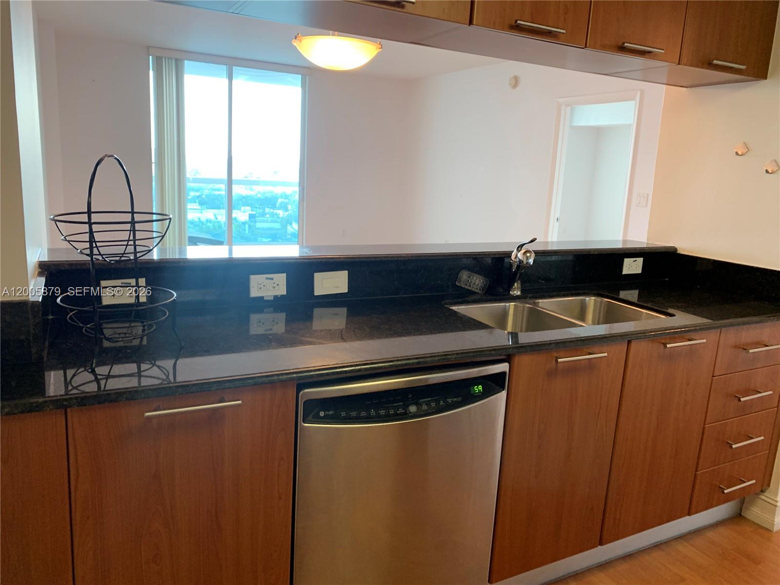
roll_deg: -2.7
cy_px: 292
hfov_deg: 67.3
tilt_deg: -10.0
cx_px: 390
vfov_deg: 53.1
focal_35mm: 26
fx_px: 586
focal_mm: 4.25
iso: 80
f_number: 1.8
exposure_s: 1/60
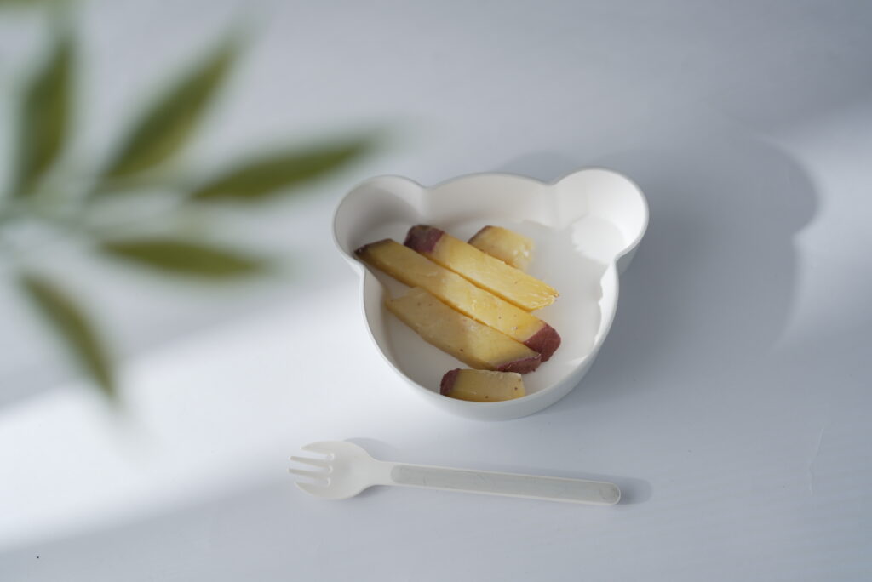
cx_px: 436
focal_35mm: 50
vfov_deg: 27.0
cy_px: 291
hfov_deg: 39.6
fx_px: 1212
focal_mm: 50
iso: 125
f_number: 3.2
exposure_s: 1/320
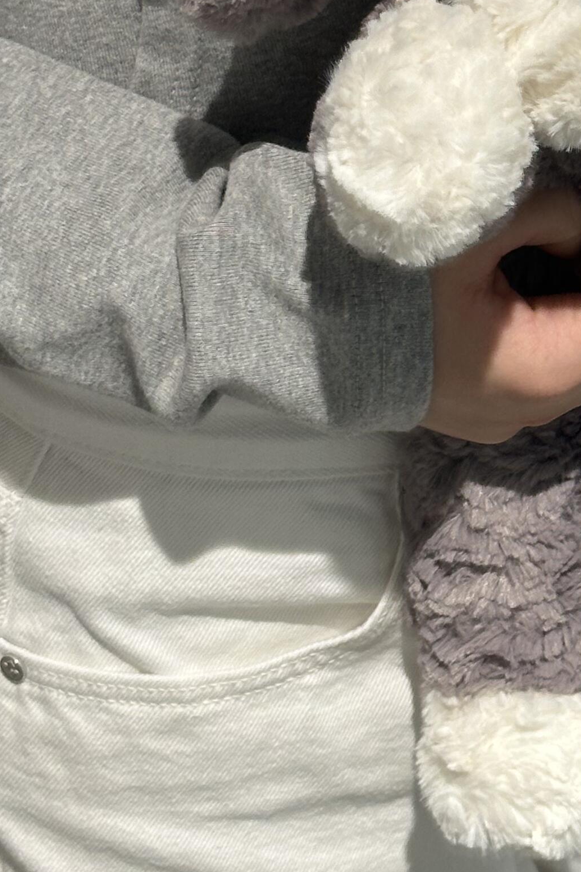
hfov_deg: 10.4
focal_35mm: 131
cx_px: 592
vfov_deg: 15.6
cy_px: 303
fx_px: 3172
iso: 100
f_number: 1.78
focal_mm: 6.86
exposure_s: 1/100
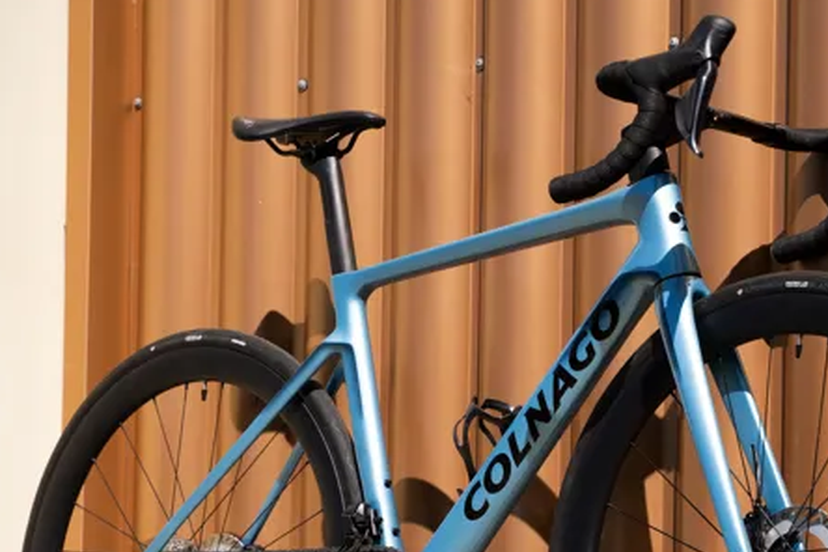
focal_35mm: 135
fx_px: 3105
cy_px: 454
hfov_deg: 15.1
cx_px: 580
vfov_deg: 10.1
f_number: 4.5
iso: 160
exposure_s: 1/1600
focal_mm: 75
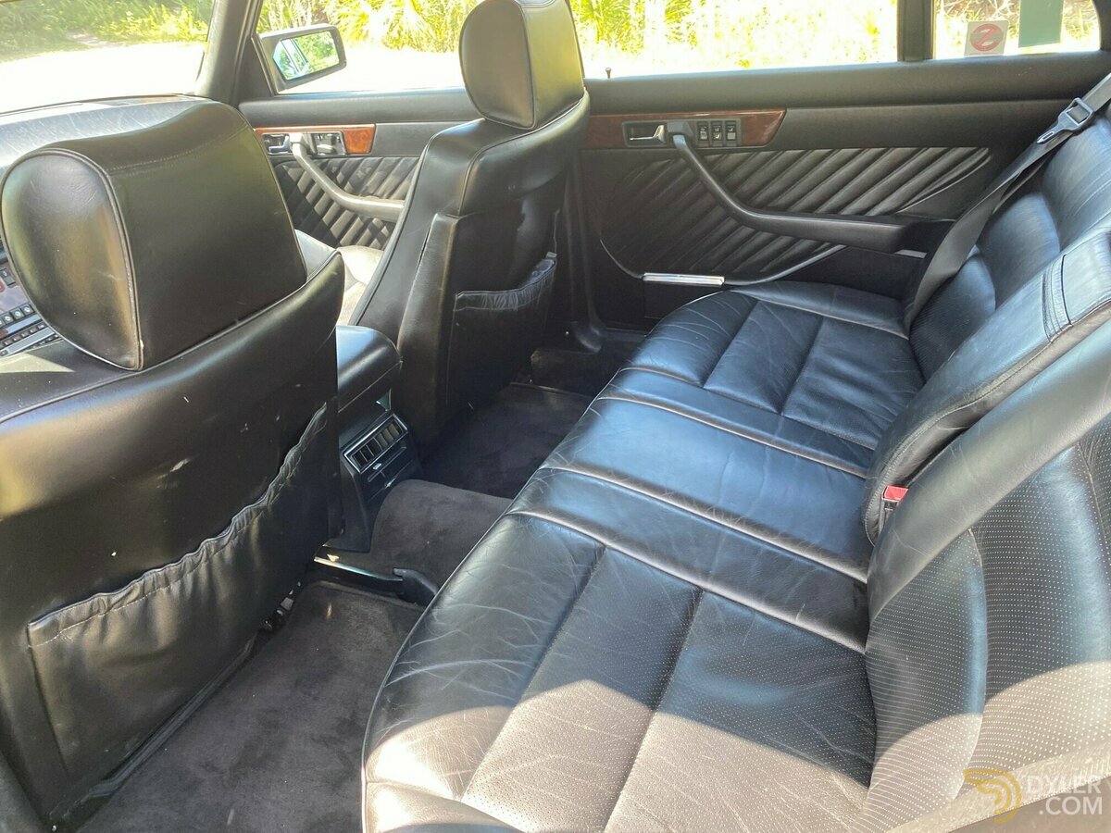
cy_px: 416
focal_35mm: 26
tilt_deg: -27.0
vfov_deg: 53.1
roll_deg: +5.0
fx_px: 834
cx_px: 556
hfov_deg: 67.3
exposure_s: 1/103
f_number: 1.8
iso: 125
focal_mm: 4.25
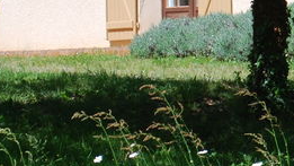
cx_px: 442
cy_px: -148
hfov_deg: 6.4
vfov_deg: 3.6
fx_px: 2589
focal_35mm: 332
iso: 100
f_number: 6.3
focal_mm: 55
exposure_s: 1/160
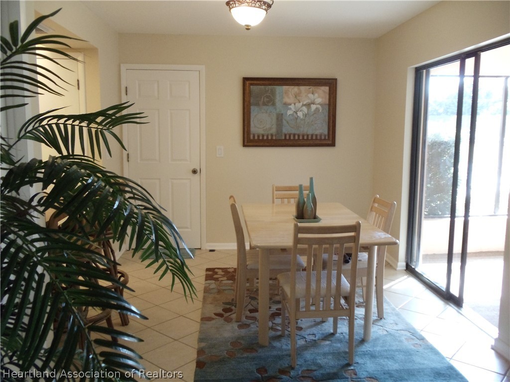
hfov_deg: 42.9
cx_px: 255
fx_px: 648
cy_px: 191
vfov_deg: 32.9
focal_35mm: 44
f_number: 3.5
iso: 400
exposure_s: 1/50
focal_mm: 6
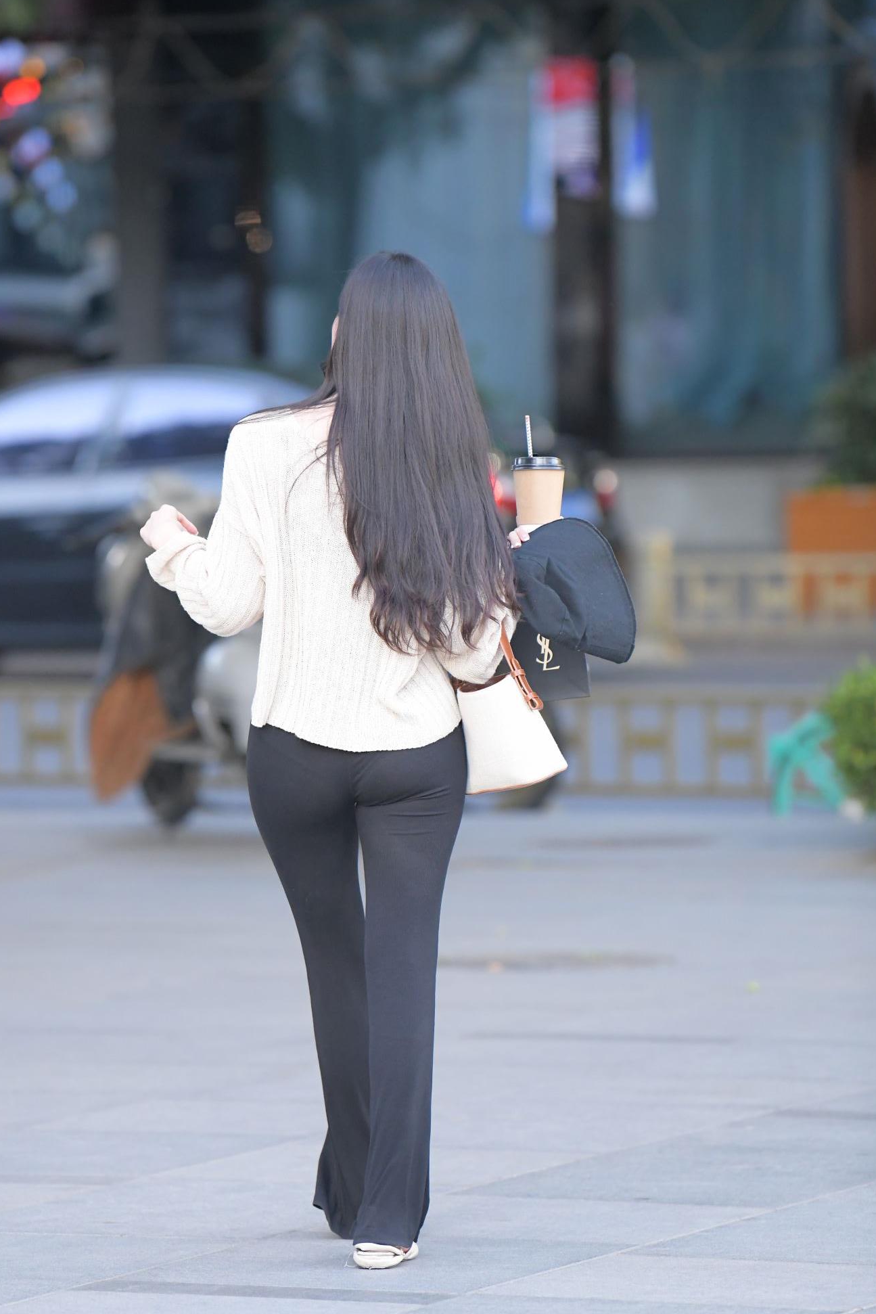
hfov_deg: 5.8
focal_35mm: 238
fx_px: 8685
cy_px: 645
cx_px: 366
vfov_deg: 8.7
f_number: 3.5
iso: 3200
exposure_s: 1/1000
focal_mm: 200
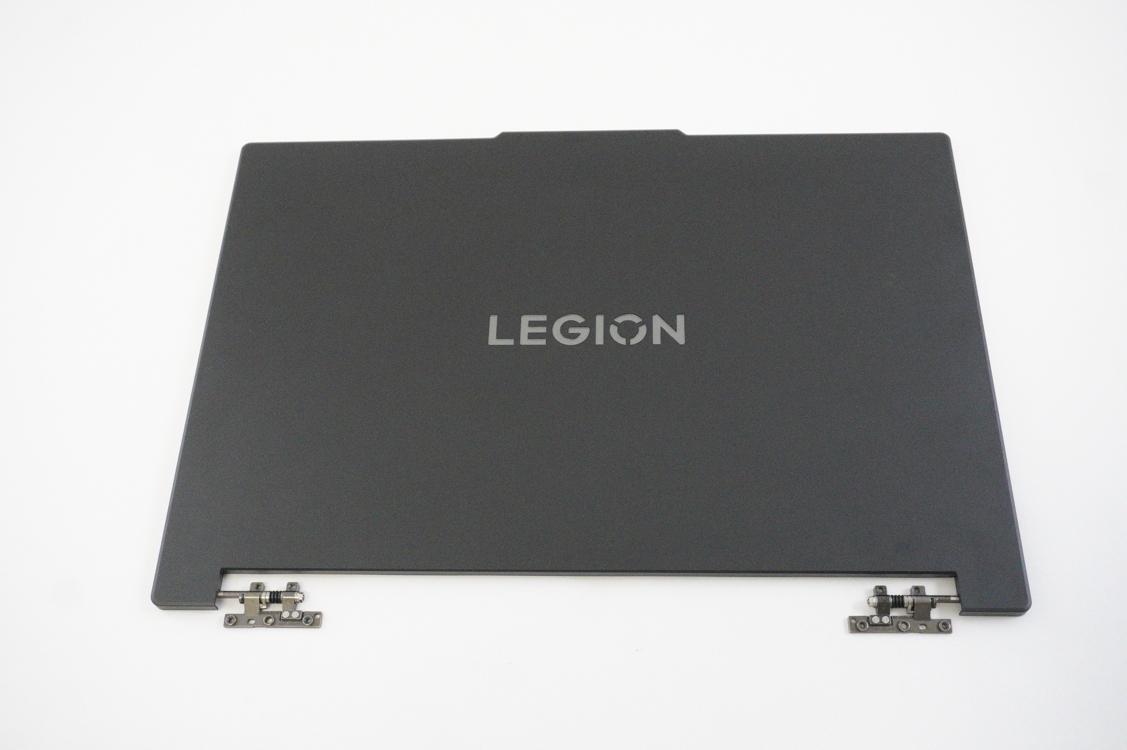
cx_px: 564
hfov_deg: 51.3
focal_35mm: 38
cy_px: 375
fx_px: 1173
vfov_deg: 35.4
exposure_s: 1/320
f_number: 5.6
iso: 8000
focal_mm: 25
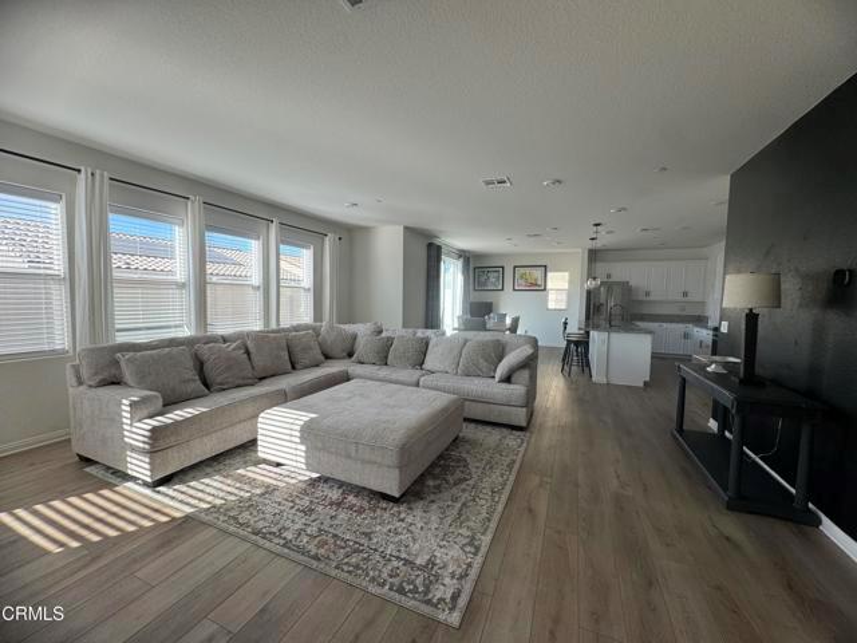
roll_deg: -1.8
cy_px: 322
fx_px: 347
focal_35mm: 14
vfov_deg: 85.7
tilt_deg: -4.2
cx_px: 428
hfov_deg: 102.1
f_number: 2.2
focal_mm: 2.22
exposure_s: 1/120
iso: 40
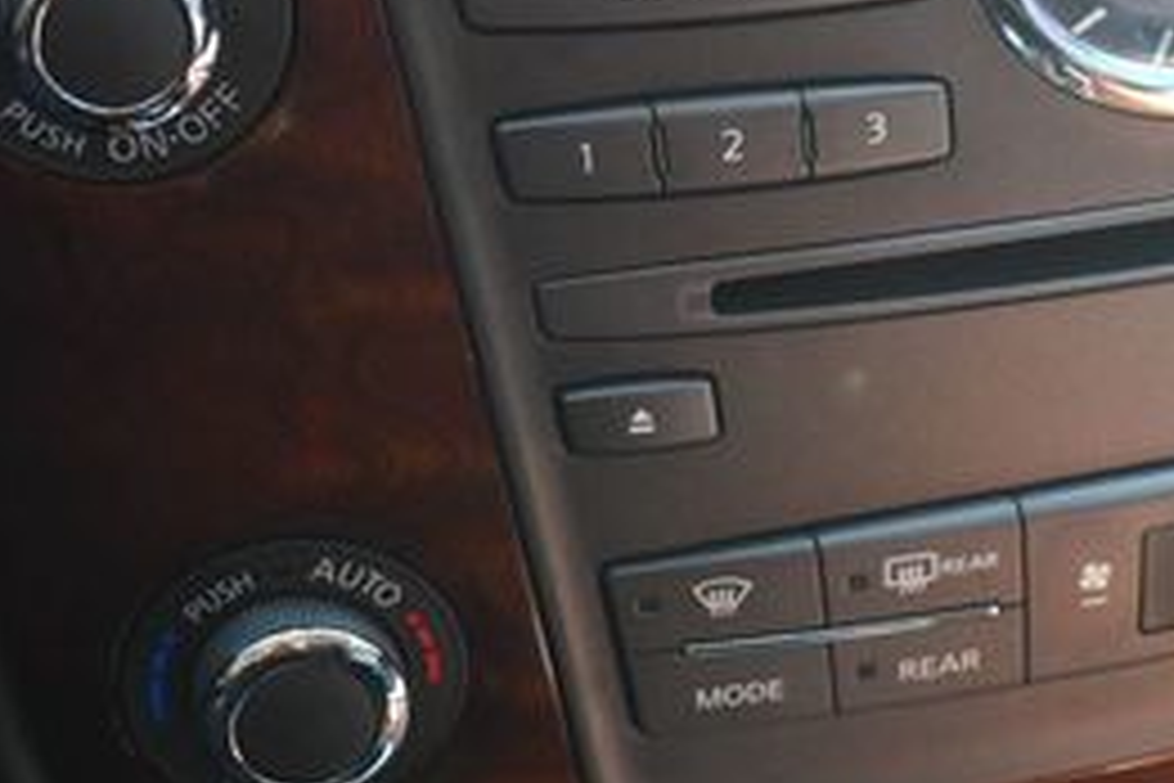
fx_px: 2641
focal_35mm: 81
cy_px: 202
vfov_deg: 16.8
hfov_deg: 24.5
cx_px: 999
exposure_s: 1/125
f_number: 3.8
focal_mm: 22
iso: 900
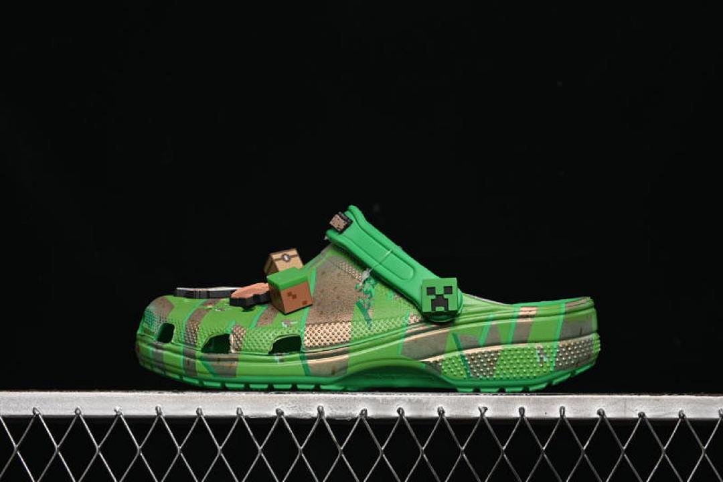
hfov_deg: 27.0
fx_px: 1506
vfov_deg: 18.2
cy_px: 241
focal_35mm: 75
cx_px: 362
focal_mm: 50
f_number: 6.3
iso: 160
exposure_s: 1/60
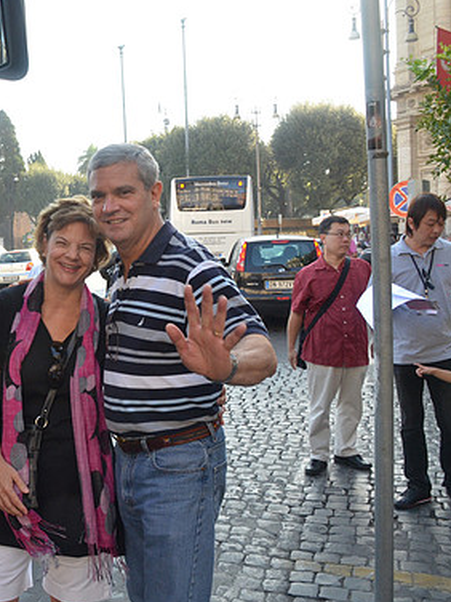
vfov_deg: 46.8
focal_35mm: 40
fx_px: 695
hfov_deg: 34.1
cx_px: 51
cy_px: 301
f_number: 8
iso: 1000
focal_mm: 18
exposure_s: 1/250
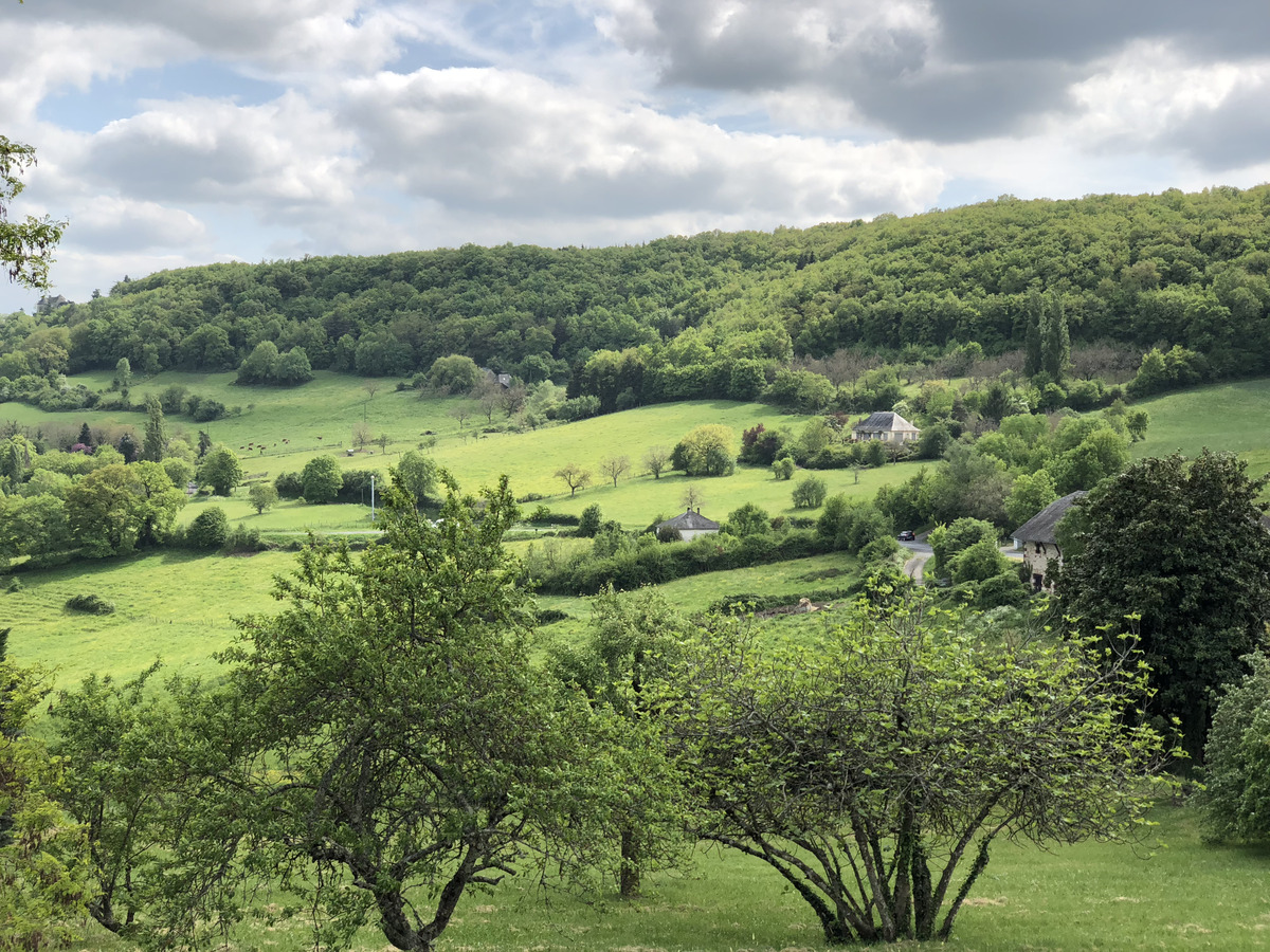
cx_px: 635
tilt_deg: -1.3
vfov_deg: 28.0
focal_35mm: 52
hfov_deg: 36.8
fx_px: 1908
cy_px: 476
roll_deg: +0.3
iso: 16
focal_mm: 6
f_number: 2.4
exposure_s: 1/906
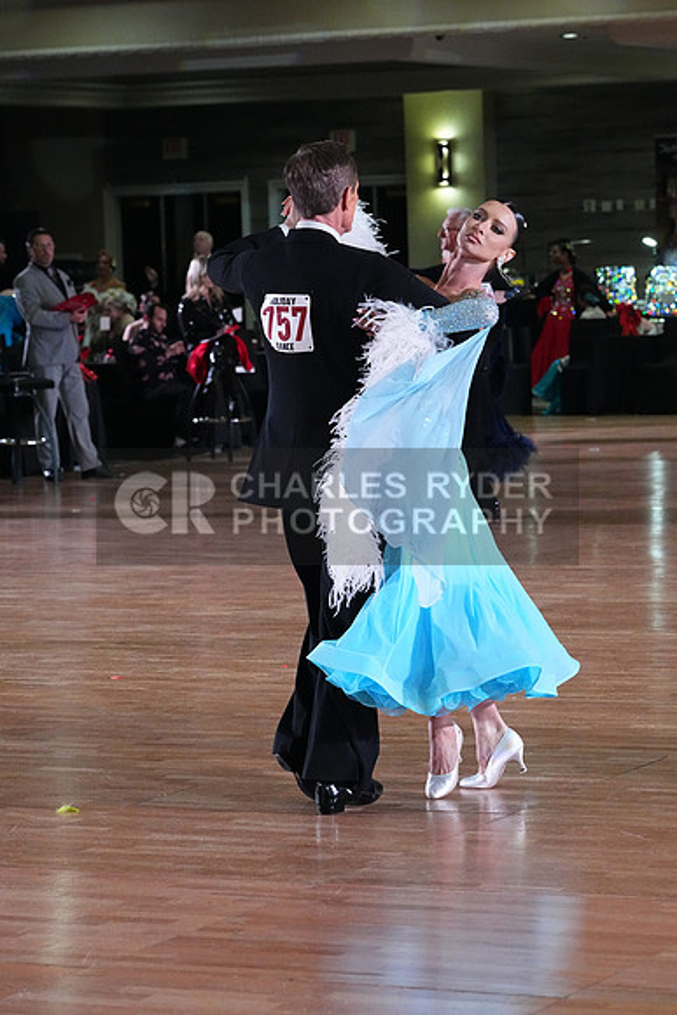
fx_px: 3580
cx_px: 338
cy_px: 508
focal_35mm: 127
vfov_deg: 16.1
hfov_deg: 10.8
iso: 10000
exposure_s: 1/400
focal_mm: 127
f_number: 7.1
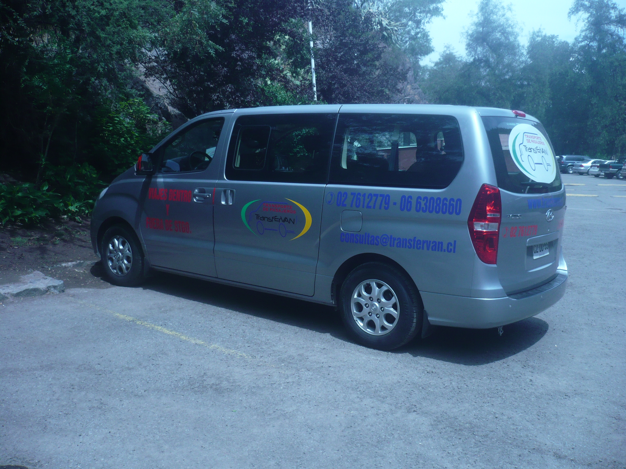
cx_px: 313
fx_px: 633
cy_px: 234
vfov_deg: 40.7
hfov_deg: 52.6
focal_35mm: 35
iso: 100
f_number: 2.8
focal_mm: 5.8
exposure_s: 1/800
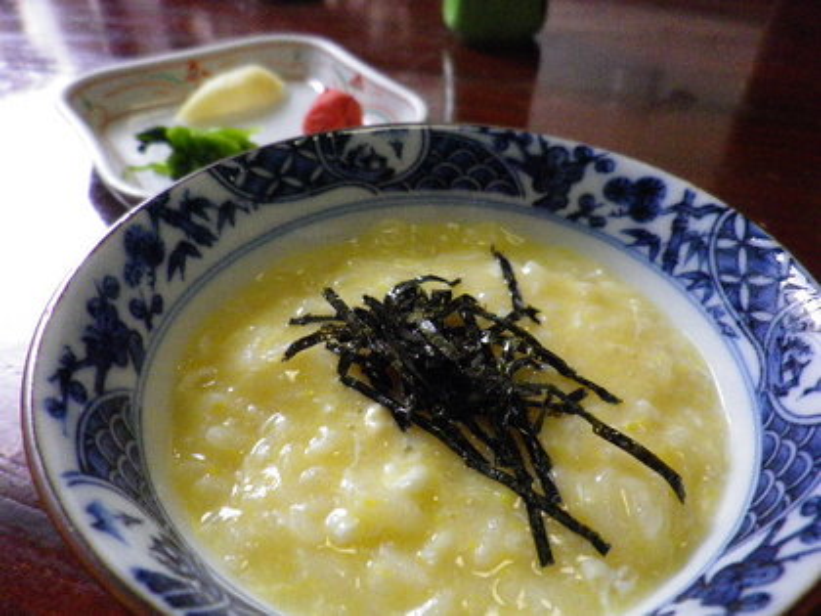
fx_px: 664
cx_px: 410
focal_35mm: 28
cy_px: 308
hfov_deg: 63.4
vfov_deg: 49.7
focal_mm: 5
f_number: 3.2
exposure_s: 1/50
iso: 320
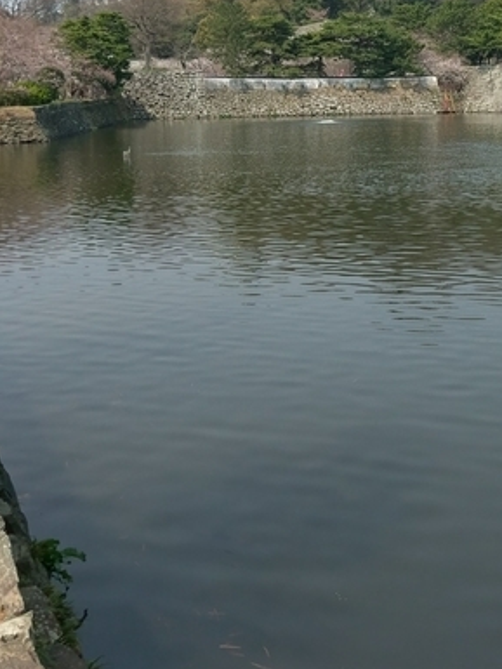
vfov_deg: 34.6
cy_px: 144
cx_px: 386
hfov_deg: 26.6
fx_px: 1044
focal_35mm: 54
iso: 100
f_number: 1.8
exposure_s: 1/2341
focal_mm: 4.58
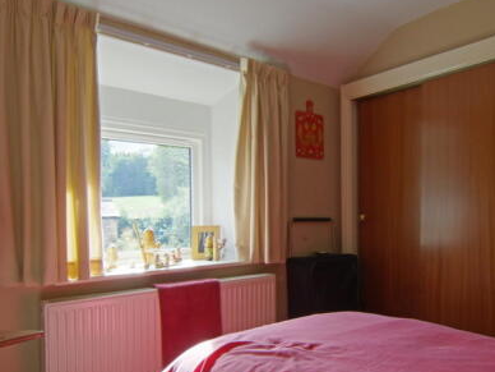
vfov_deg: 52.7
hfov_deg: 65.7
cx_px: 326
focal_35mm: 26
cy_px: 221
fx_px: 372
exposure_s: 1/10
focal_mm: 11
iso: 800
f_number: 4
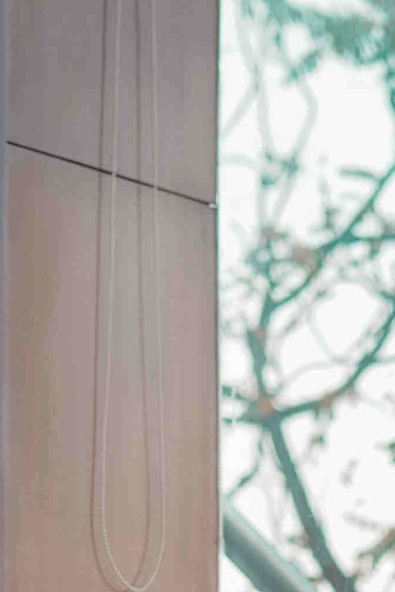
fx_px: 3241
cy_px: 840
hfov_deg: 6.8
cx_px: 649
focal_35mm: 197
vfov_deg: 10.2
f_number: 2.8
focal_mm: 50
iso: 800
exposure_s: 1/250
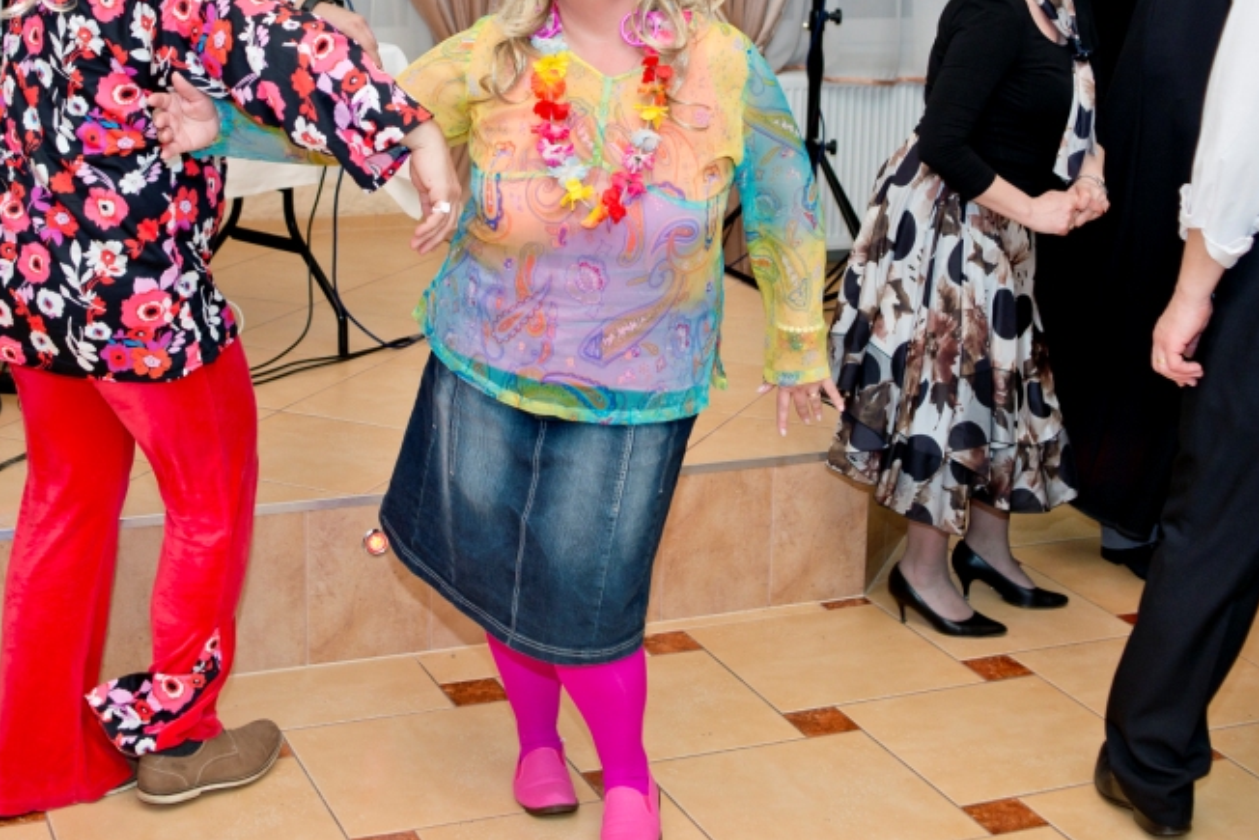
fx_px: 1924
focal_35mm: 55
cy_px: 223
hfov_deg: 36.2
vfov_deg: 24.4
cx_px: 554
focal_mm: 35
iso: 320
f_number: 3.2
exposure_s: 1/320
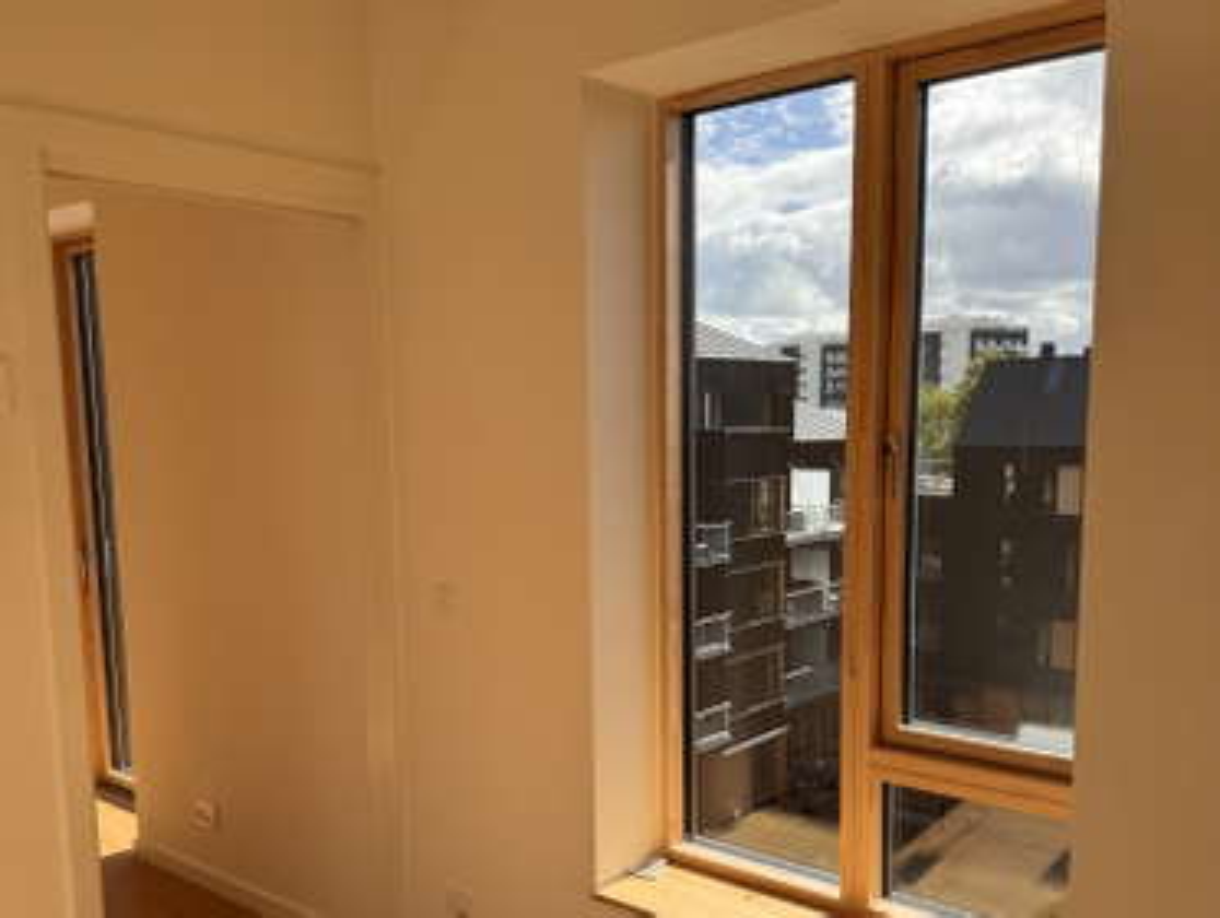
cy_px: 459
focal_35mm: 24
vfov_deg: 56.9
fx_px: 847
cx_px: 610
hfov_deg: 71.5
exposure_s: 1/1721
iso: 80
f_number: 1.78
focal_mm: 6.76
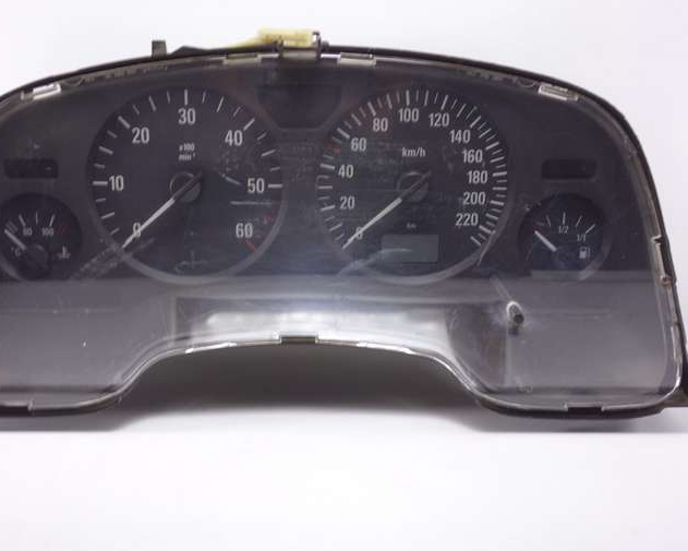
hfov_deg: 38.7
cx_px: 306
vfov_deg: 31.5
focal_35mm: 48
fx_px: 978
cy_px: 278
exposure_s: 1/50
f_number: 3.2
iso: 200
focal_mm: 15.45
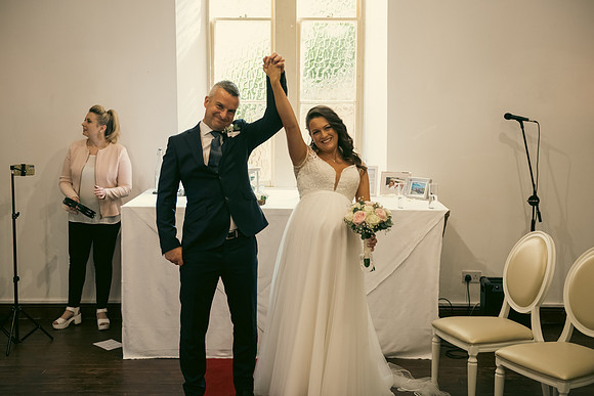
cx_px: 297
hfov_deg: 41.1
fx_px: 792
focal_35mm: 48
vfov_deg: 28.1
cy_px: 198
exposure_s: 1/160
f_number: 3.5
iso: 800
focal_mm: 48
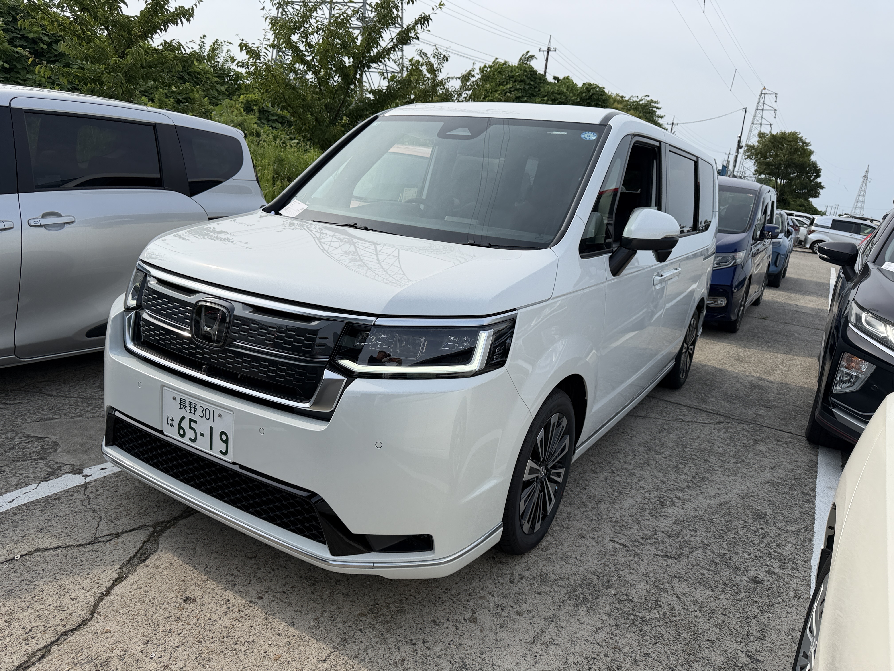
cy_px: 336
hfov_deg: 71.6
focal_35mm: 24
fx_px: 620
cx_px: 447
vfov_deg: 56.8
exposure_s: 1/3953
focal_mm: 6.76
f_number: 1.78
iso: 80
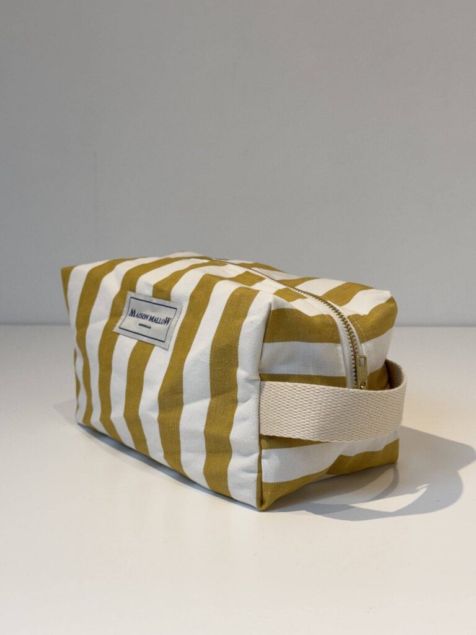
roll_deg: +0.8
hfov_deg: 30.3
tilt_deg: -10.6
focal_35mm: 48
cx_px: 238
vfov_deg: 39.7
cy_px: 318
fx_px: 880
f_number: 1.78
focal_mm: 6.76
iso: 50
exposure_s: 1/100
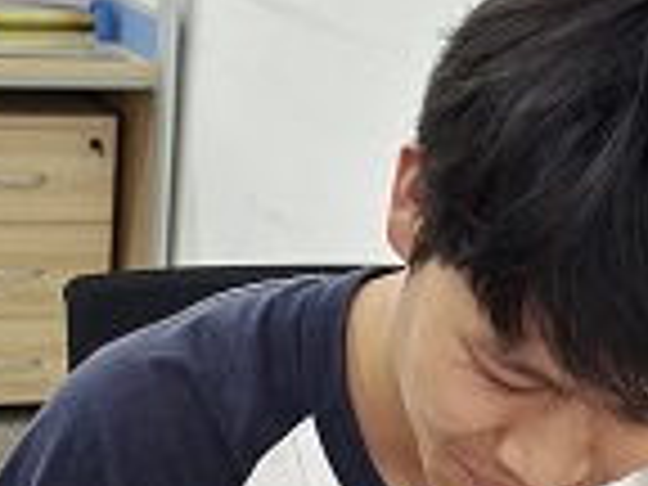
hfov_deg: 20.3
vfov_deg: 15.1
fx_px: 1797
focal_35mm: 96
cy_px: 486
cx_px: 166
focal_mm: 8.67
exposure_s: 1/50
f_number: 1.75
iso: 234
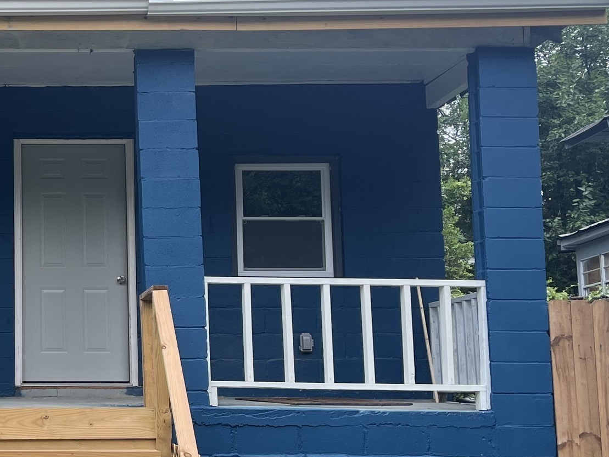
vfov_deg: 20.4
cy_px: 205
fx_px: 1267
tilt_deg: +8.9
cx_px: -13
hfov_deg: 25.6
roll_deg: -0.1
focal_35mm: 72
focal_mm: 5.1
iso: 50
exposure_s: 1/1028
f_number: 1.6
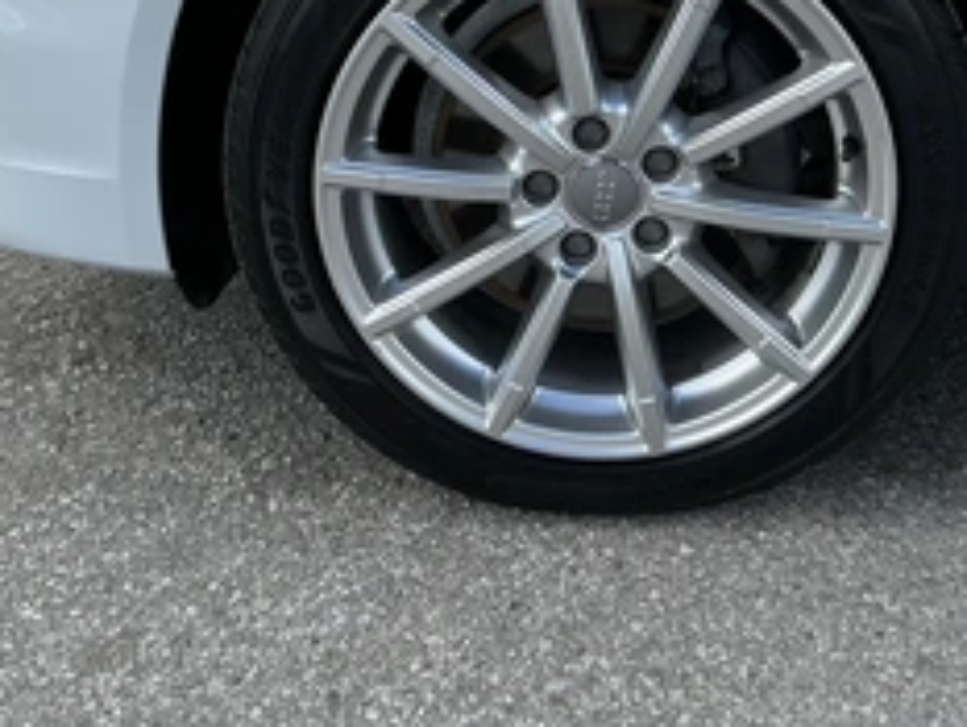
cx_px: 585
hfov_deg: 39.5
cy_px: 166
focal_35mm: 48
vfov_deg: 29.7
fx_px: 1342
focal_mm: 3
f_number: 1.8
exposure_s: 1/978
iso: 25
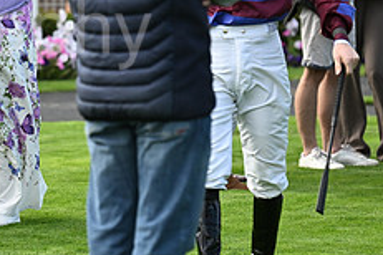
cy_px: -51
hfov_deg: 4.1
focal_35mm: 503
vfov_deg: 2.7
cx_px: -60
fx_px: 5351
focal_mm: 200
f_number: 4.5
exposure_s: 1/2000
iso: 800
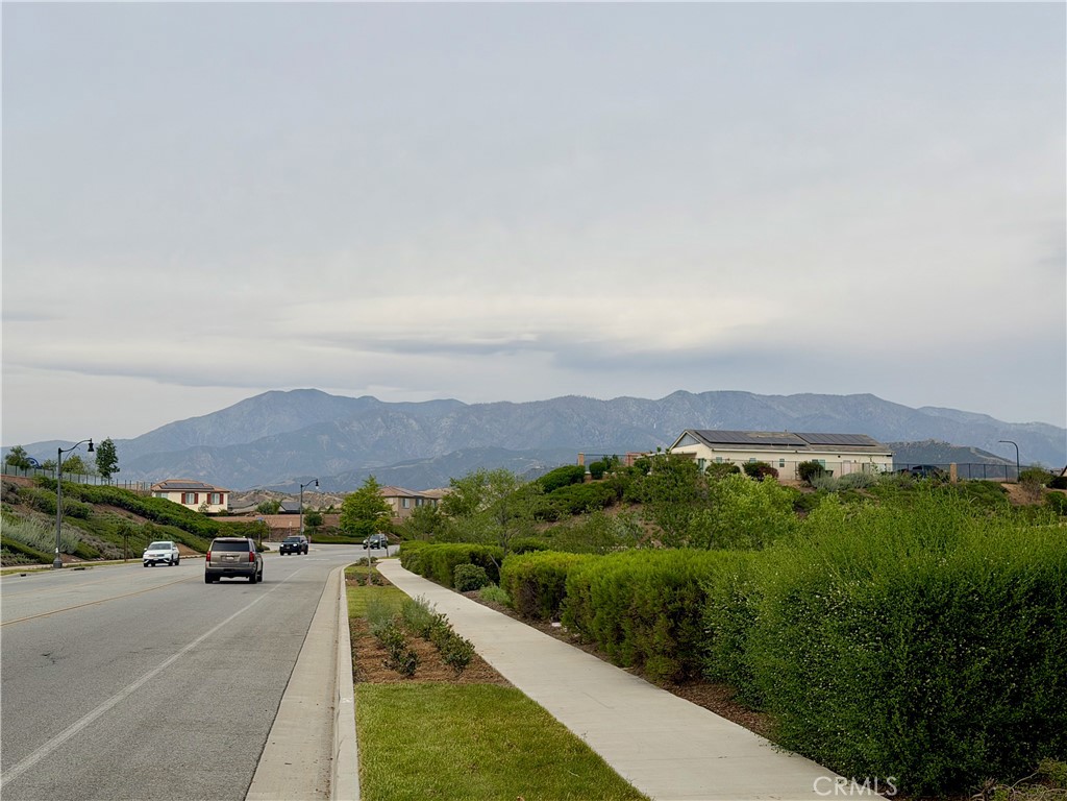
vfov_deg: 30.3
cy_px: 400
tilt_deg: +7.1
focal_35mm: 48
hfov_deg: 39.7
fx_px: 1480
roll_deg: +0.1
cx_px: 534
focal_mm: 6.76
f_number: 1.78
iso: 64
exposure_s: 1/4878
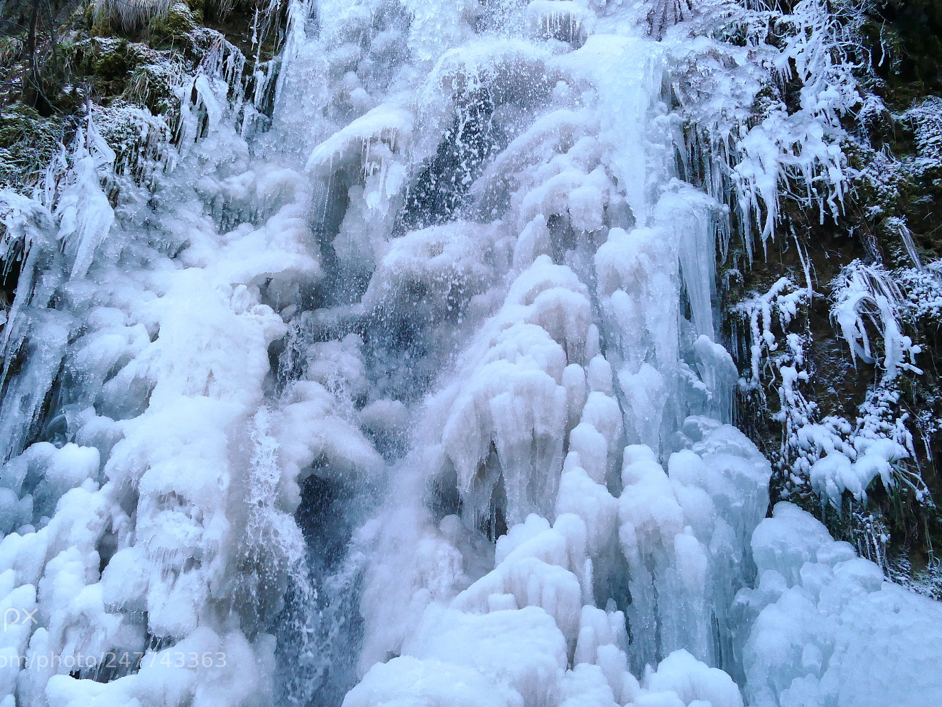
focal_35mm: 28
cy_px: 348
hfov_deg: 63.2
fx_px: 762
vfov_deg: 49.8
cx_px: 416
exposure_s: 1/400
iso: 640
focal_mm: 9.12
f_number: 2.8
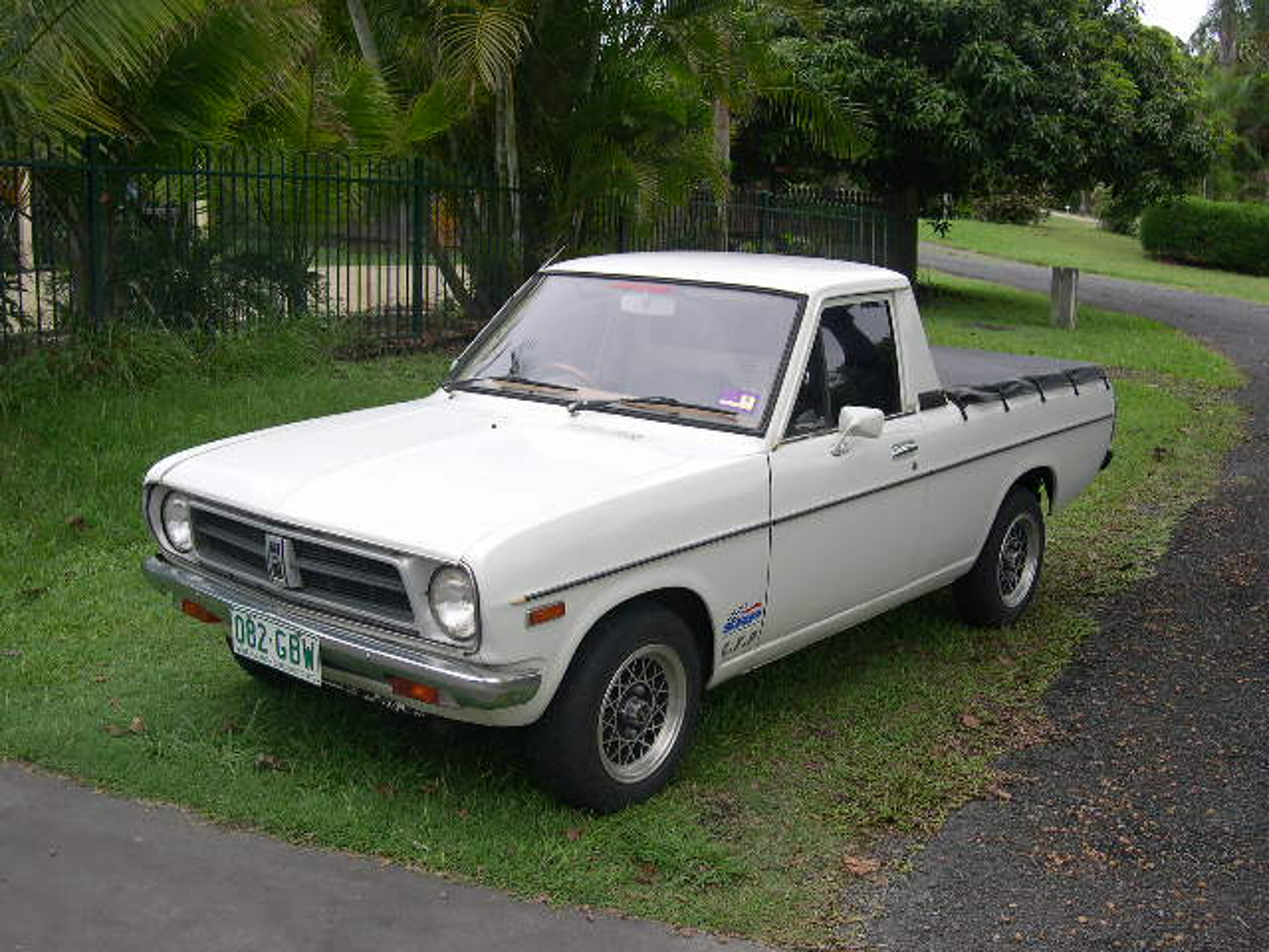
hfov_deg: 49.0
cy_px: 476
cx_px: 634
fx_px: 1393
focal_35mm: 38
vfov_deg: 37.7
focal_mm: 8
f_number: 2.8
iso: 100
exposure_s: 1/460
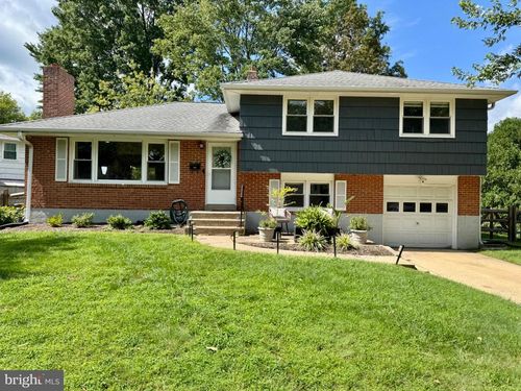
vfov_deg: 56.8
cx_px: 260
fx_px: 361
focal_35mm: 24
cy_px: 196
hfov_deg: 71.6
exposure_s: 1/2506
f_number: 1.78
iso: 80
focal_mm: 6.76
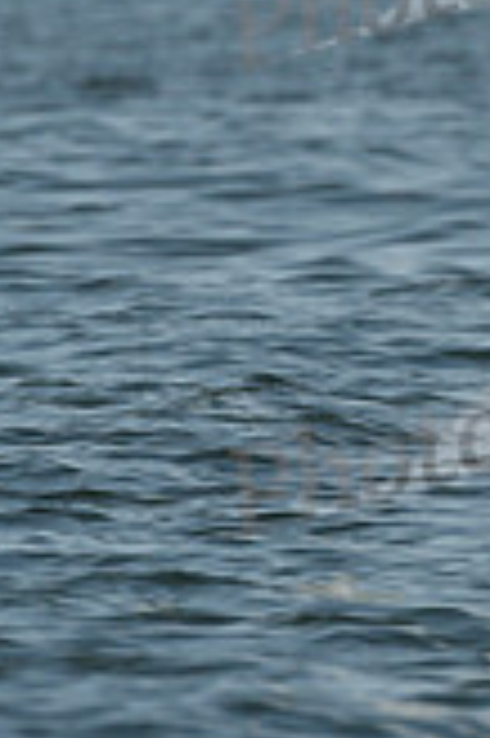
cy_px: 124
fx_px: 43535
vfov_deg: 1.0
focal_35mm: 2128
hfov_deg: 0.6
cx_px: 1097
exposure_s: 1/1000
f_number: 9
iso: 250
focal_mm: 600
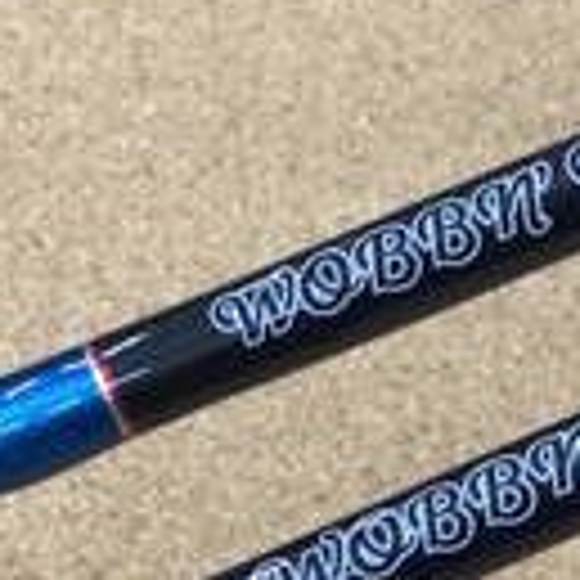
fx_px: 2407
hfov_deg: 13.7
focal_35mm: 127
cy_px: 661
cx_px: 463
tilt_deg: -62.8
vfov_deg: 13.4
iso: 50
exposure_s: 1/30
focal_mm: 3.3
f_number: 2.4
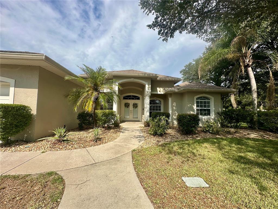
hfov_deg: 102.1
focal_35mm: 14
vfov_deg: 85.7
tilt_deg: +2.5
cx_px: 139
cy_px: 104
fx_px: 112
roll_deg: -0.9
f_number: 2.2
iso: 50
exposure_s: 1/2092
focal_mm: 2.22
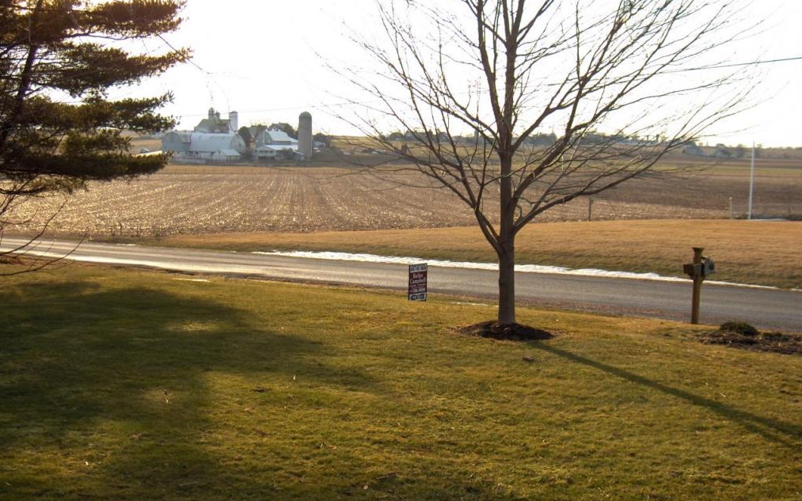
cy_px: 281
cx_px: 401
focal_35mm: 47
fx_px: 1027
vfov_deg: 27.4
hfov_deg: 42.6
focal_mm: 9
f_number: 2.9
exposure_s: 1/275
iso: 100
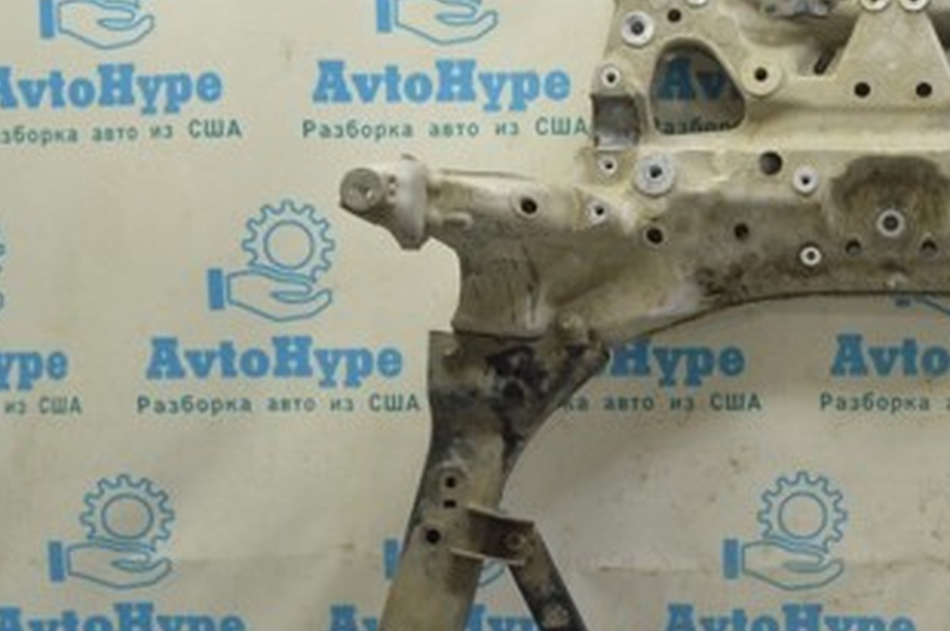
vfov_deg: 21.7
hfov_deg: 31.2
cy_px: 467
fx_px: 1634
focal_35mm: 62
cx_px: 818
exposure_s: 1/25
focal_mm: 20
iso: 400
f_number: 5.6
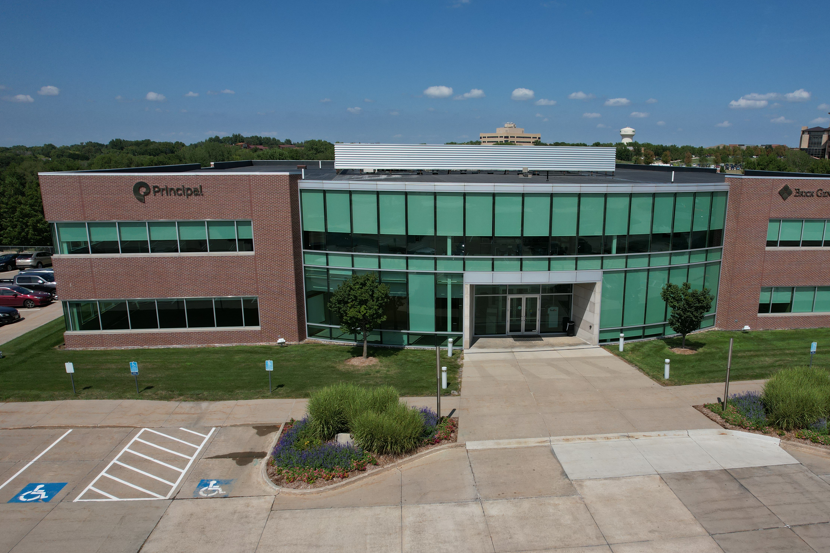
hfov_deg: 67.1
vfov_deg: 47.8
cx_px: 471
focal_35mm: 27
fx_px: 622
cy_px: 320
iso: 100
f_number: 2.8
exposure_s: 1/1000
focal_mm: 8.38
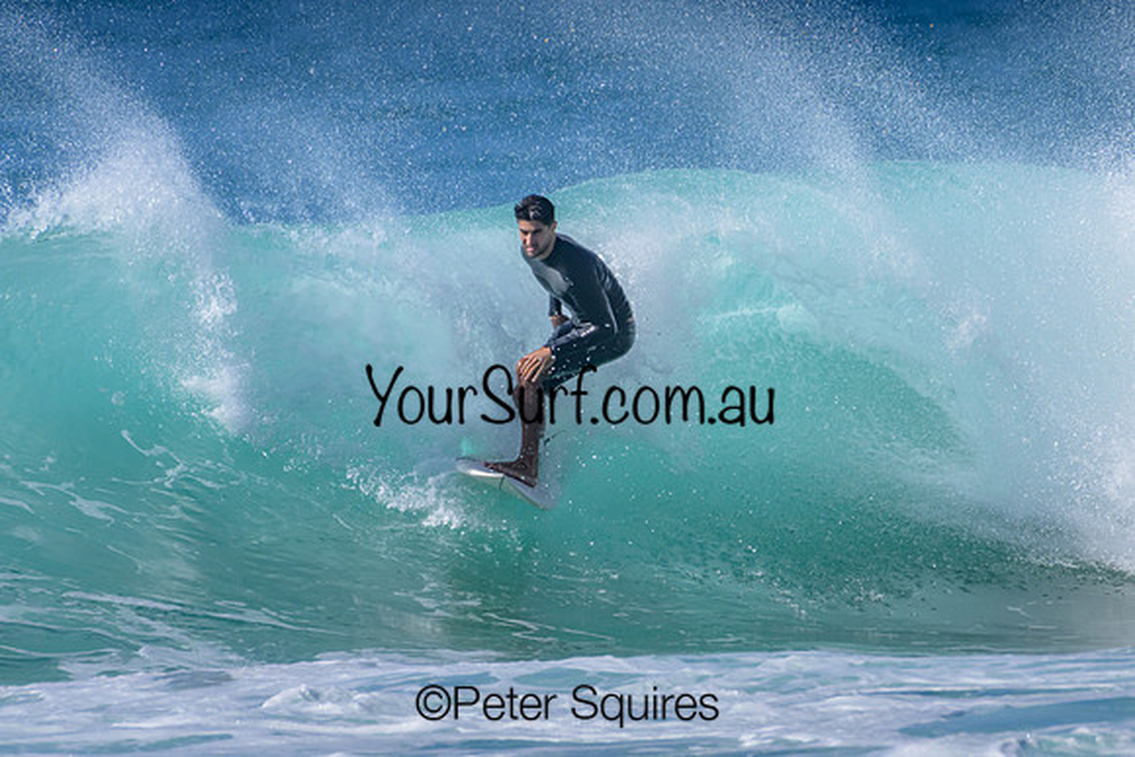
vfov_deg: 1.4
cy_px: 378
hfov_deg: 2.1
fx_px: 31534
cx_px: 568
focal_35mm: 1000
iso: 800
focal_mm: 1000
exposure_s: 1/2000
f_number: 11
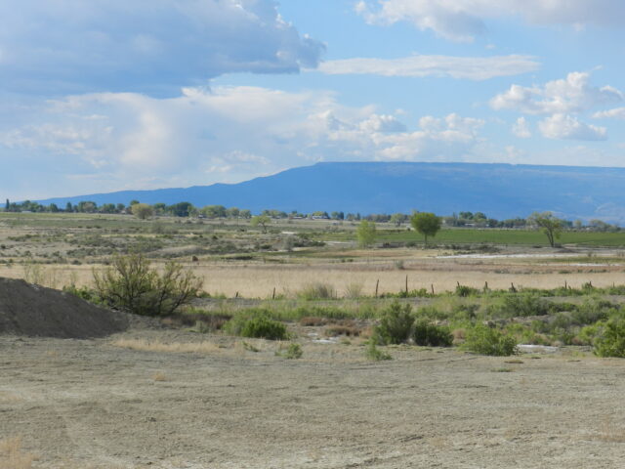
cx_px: 312
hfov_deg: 19.6
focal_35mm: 100
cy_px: 234
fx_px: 1806
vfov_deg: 14.8
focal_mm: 17.7
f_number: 4.6
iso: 160
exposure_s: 1/1000
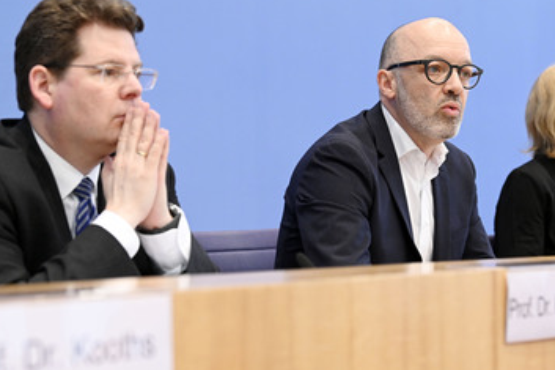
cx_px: 314
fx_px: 1695
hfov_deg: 18.6
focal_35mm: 110
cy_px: 162
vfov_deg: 12.4
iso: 3200
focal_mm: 86
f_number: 5
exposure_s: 1/500
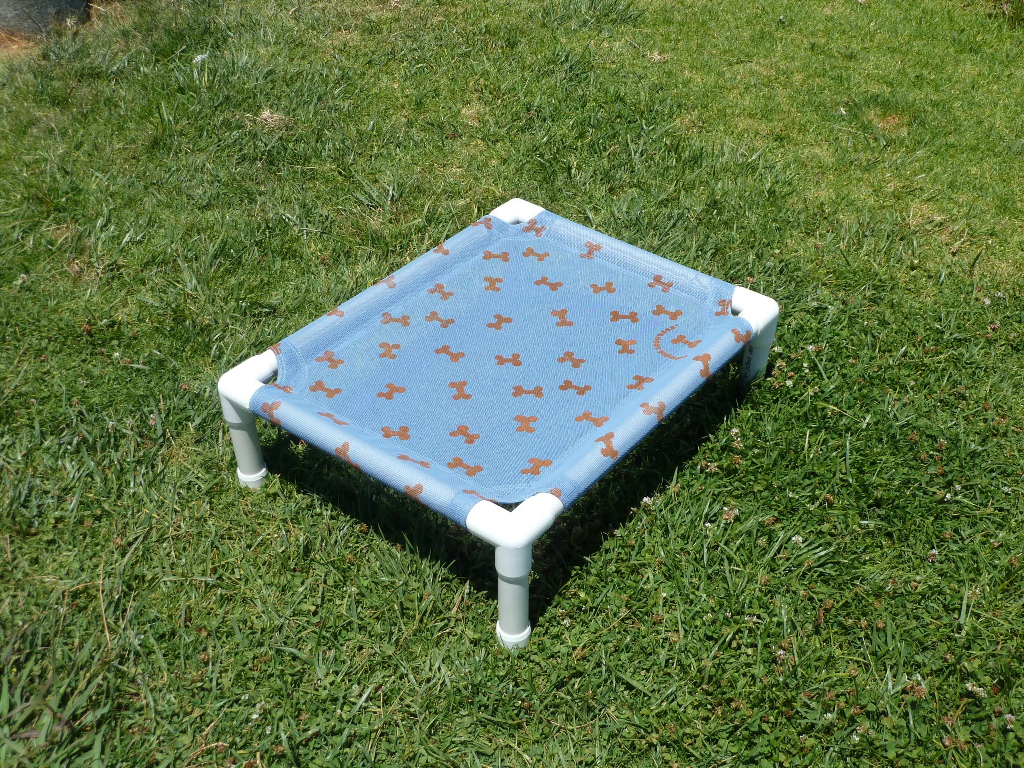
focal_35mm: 37
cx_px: 512
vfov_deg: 38.7
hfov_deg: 50.1
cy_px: 384
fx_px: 1095
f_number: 3.6
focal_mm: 6.1
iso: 80
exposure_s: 1/800
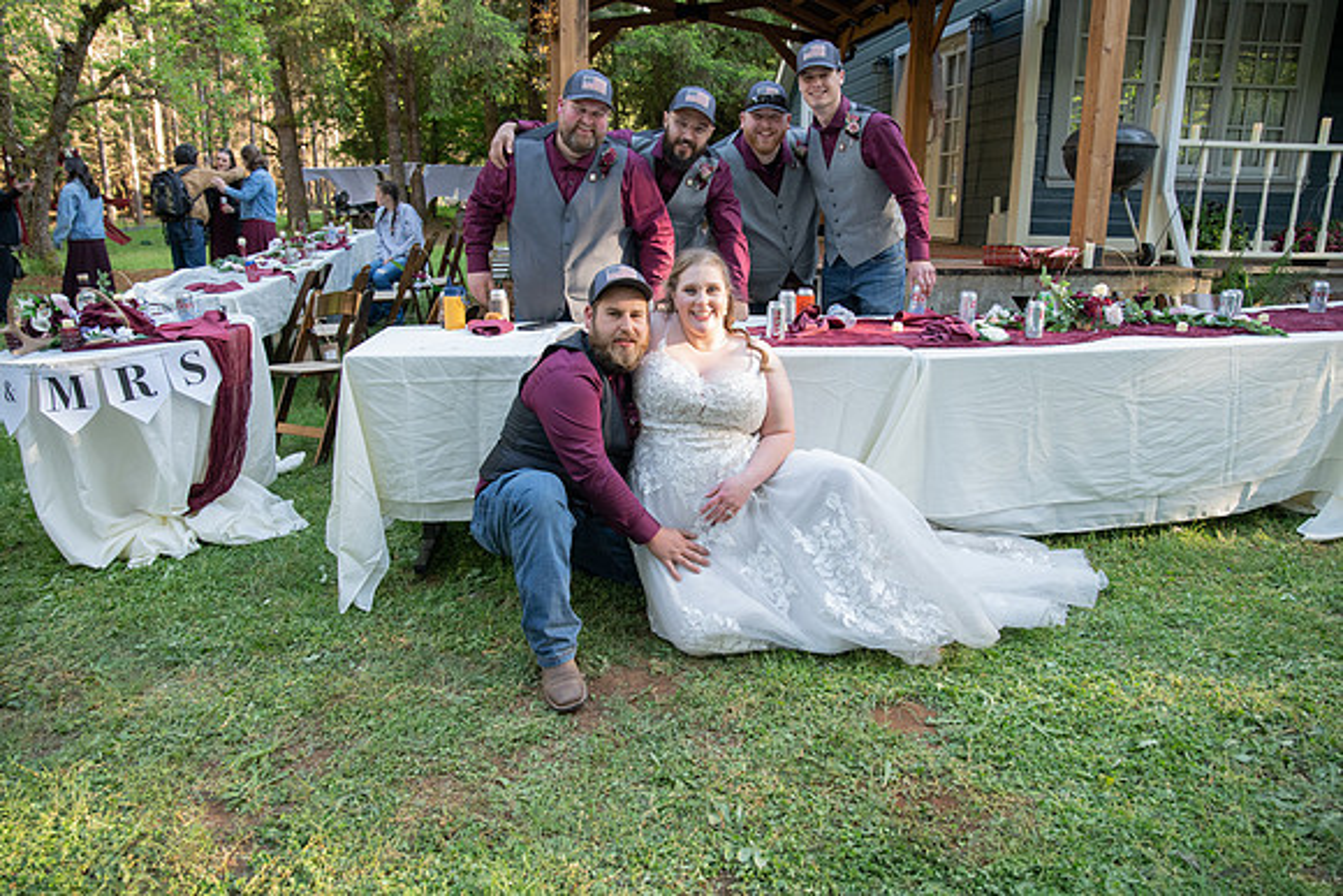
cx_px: 672
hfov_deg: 73.7
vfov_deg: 53.2
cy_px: 448
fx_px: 896
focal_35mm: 24
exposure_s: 1/320
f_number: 4
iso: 1250
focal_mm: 24
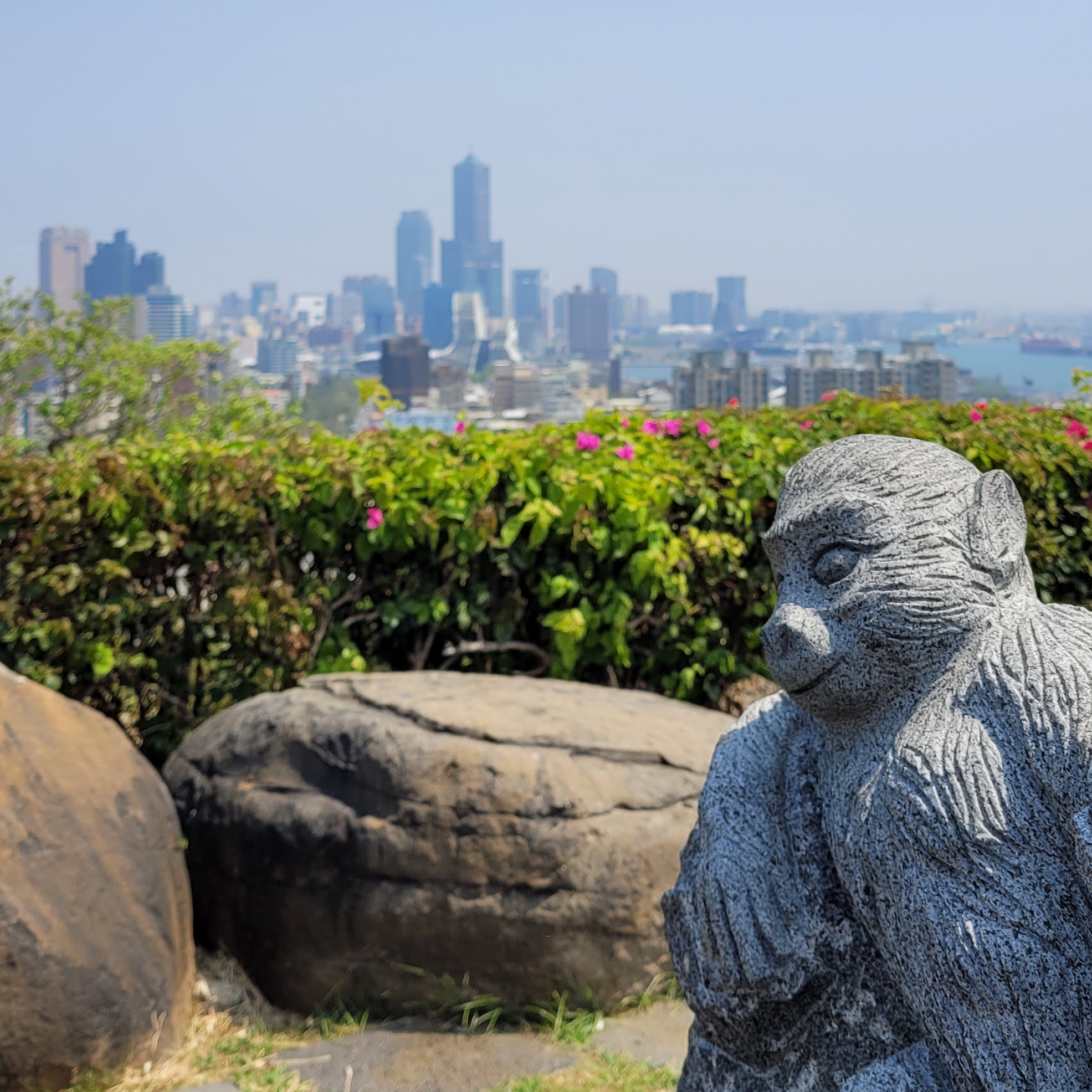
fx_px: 1677
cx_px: 543
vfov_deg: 35.4
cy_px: 302
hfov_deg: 36.1
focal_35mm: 47
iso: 40
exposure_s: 1/2790
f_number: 1.8
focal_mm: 5.4
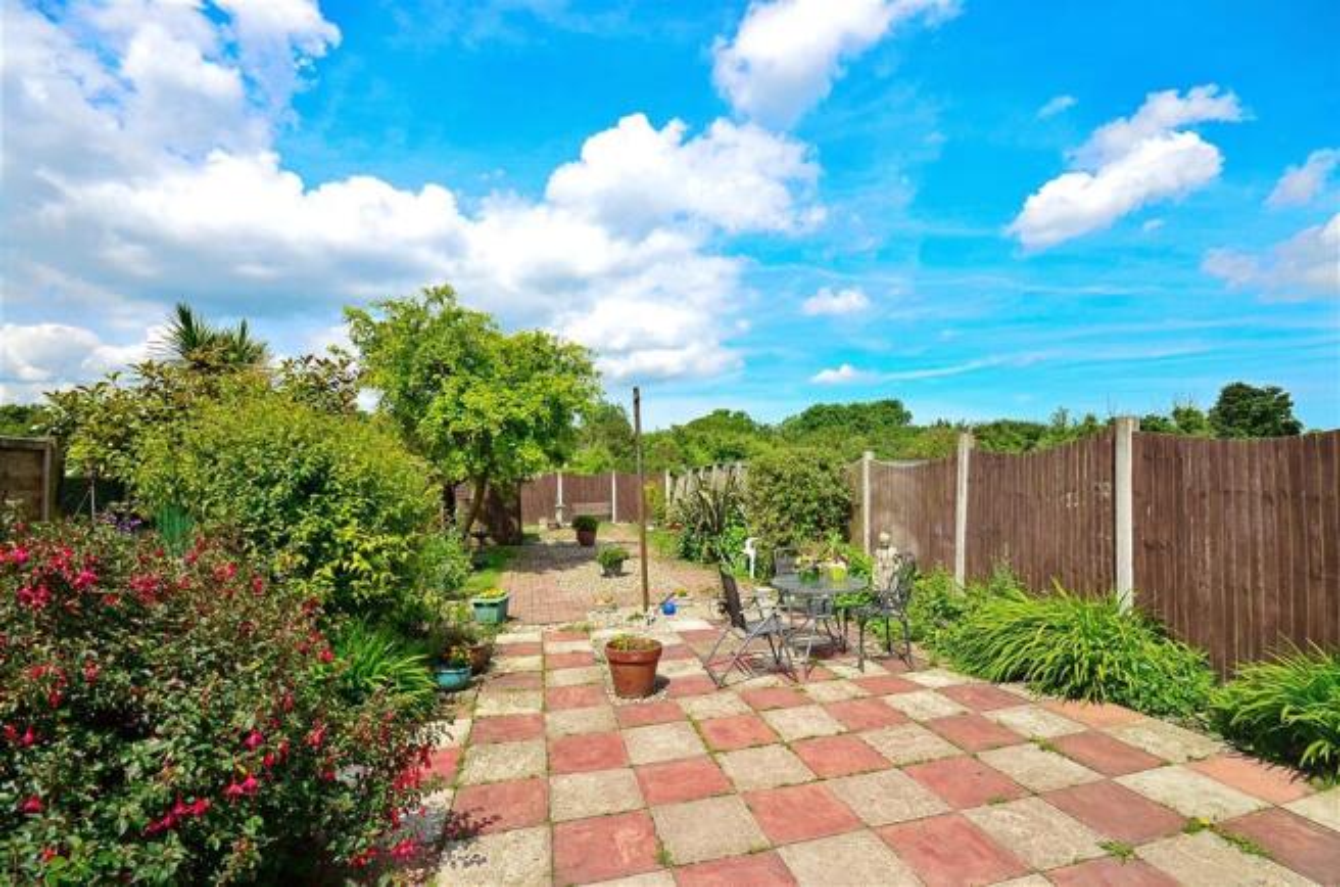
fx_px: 557
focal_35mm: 15
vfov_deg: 77.0
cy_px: 444
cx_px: 670
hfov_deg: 100.5
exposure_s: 1/200
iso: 200
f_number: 11
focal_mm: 10
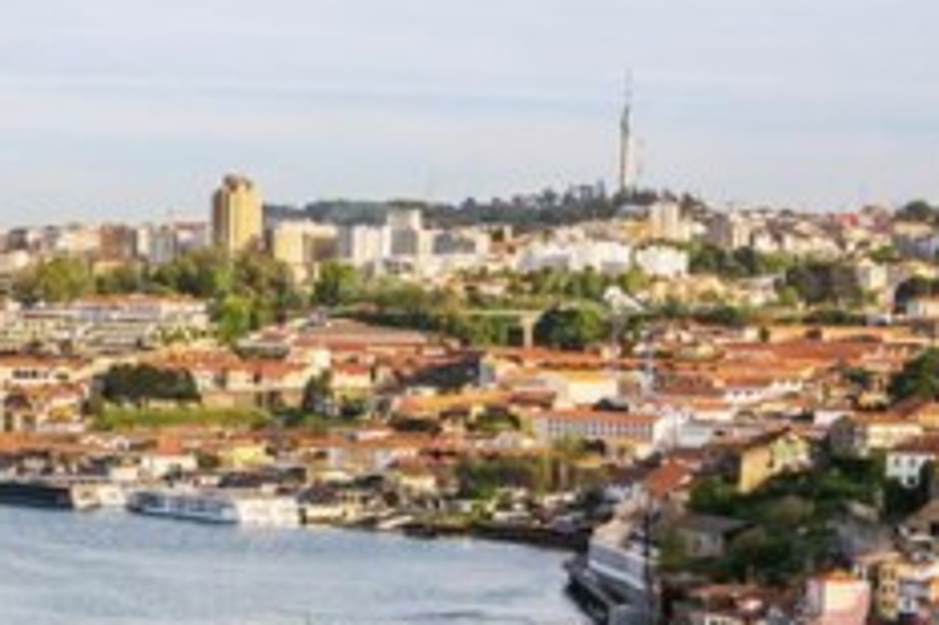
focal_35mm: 120
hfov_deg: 16.9
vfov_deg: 11.1
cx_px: 149
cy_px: 853
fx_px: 3128
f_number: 5.6
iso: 160
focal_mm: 23
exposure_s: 1/350
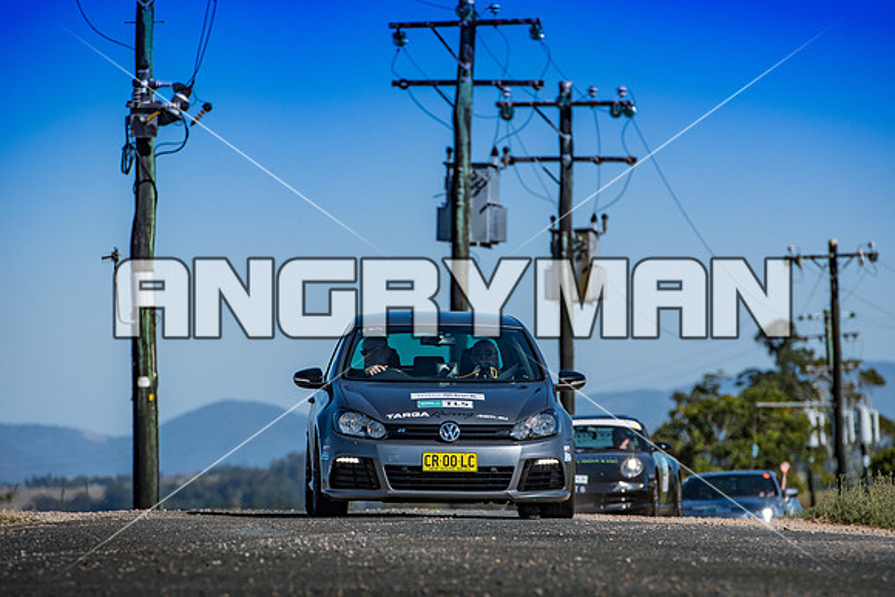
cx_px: 448
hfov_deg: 6.9
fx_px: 7460
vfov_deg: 4.6
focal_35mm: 300
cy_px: 298
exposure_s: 1/2500
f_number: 4.5
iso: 100
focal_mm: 200
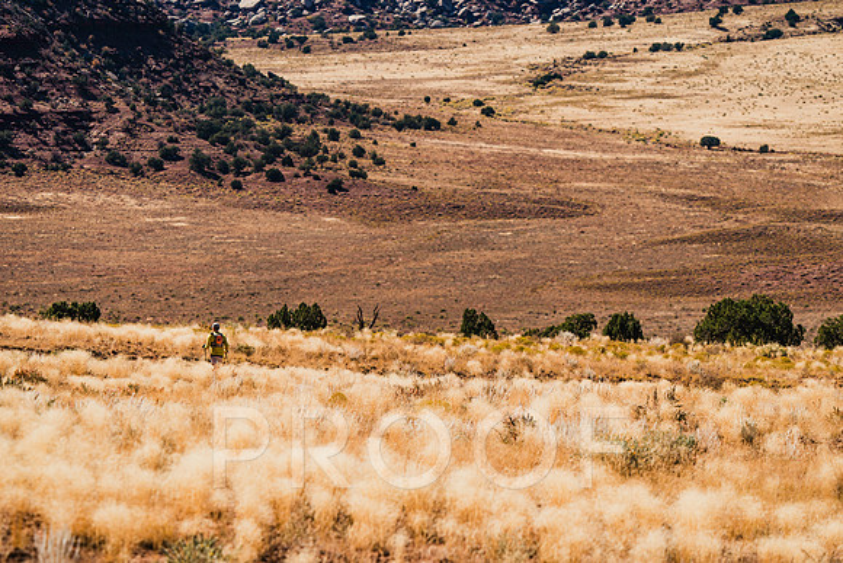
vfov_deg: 4.9
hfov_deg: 7.4
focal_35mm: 280
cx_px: 443
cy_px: 289
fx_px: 6559
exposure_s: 1/1600
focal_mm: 261
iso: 160
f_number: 6.3
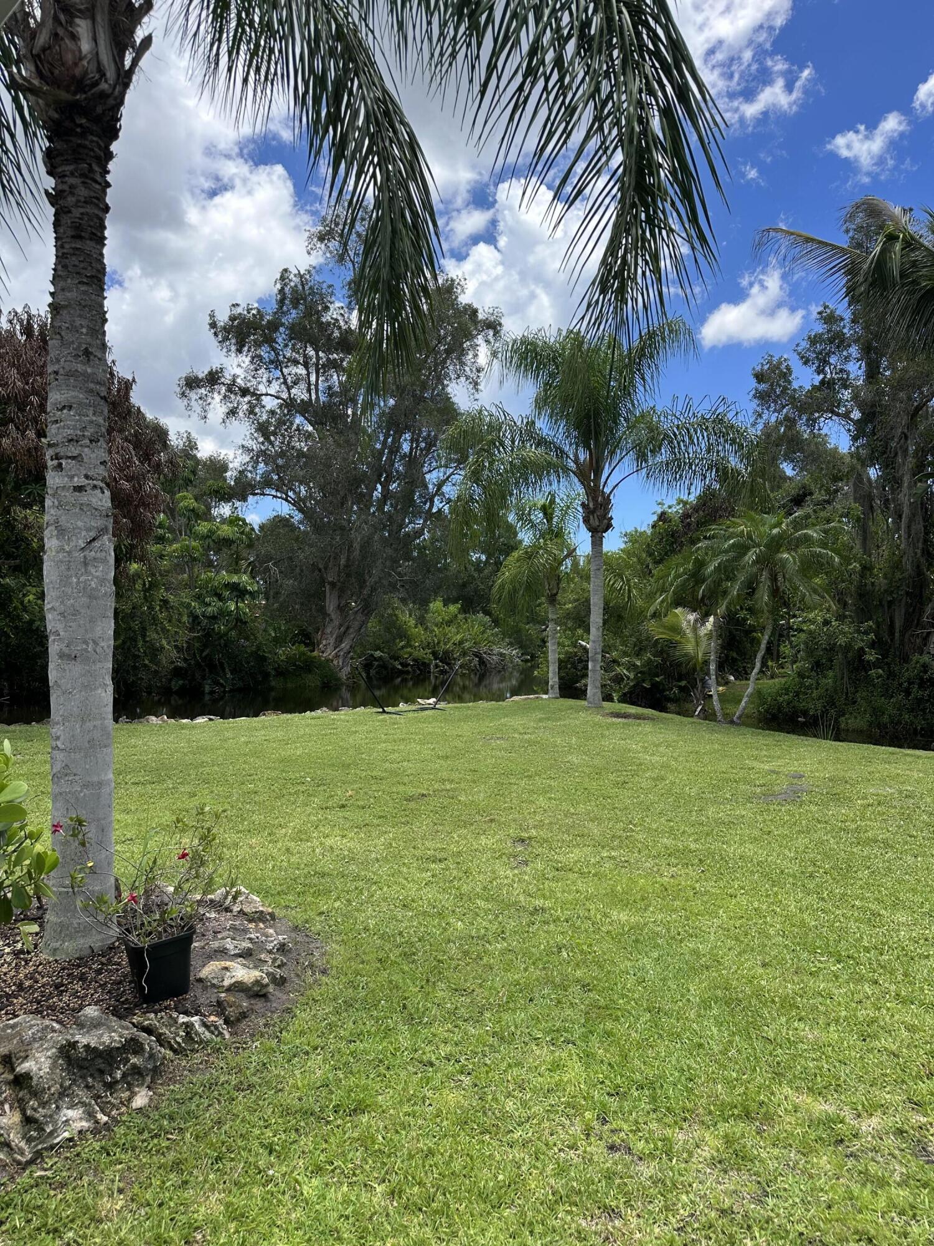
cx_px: 467
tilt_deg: +0.3
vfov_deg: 71.6
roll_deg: -1.8
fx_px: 863
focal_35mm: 24
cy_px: 623
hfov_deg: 56.8
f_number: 1.78
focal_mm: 6.86
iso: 80
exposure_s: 1/2252
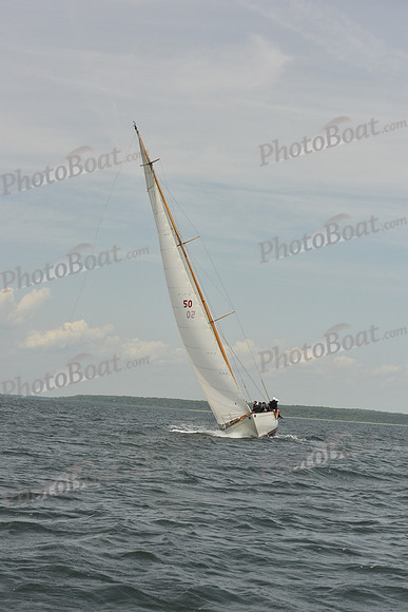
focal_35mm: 70
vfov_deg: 28.8
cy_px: 306
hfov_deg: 19.5
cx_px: 204
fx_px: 1189
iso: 400
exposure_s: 1/1600
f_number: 9
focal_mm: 70
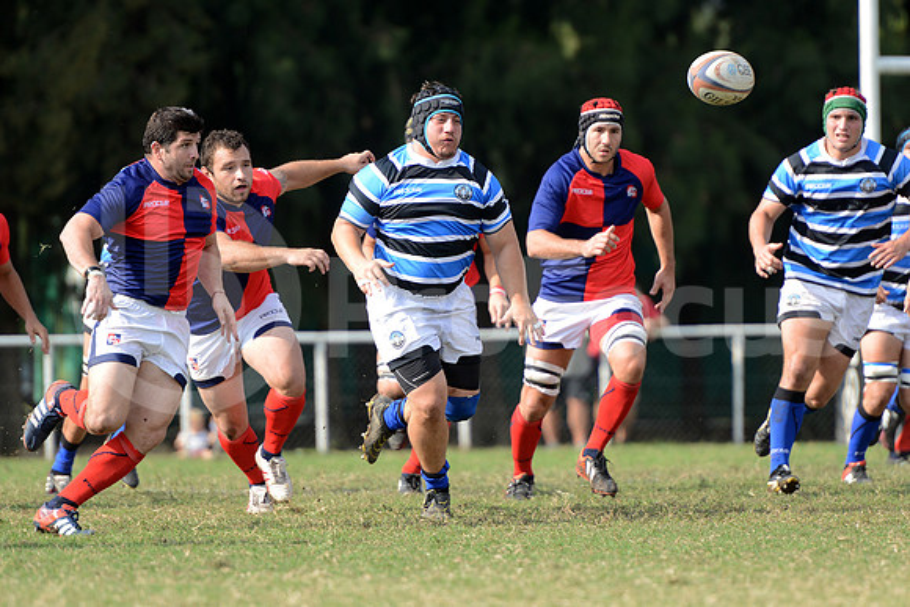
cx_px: 455
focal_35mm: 270
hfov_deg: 7.6
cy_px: 304
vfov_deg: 5.1
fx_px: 6826
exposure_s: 1/640
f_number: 4
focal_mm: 270
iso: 320
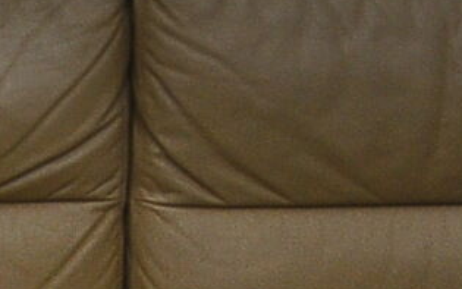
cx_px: -223
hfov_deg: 10.8
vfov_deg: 6.9
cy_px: 449
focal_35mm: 187
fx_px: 2355
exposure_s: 1/200
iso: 400
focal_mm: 18
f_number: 4
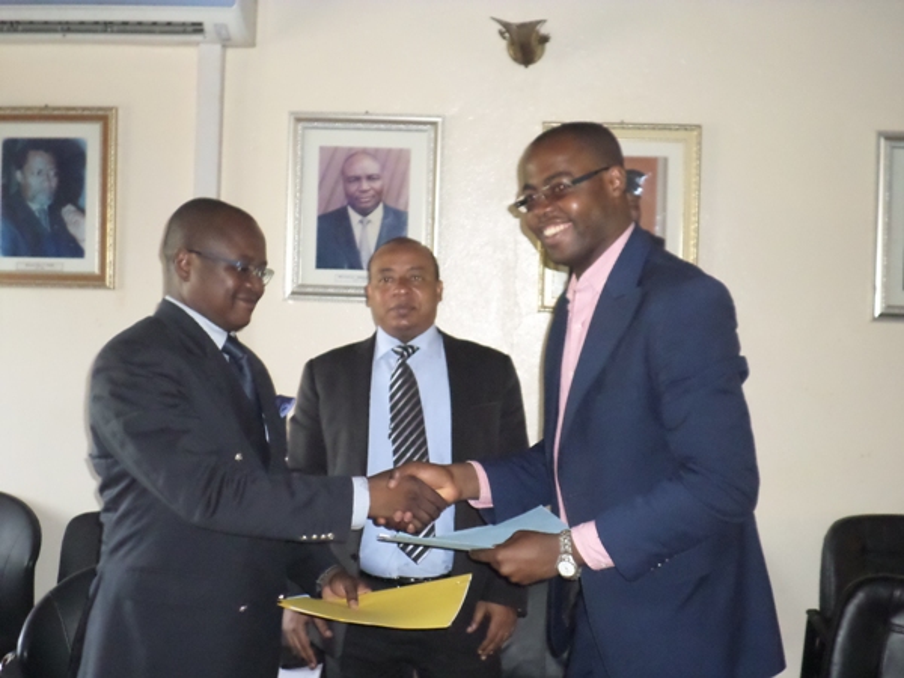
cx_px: 452
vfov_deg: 33.6
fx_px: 1123
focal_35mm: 43
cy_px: 339
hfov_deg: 43.9
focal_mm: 7.8
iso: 640
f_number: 3.2
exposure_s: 1/45
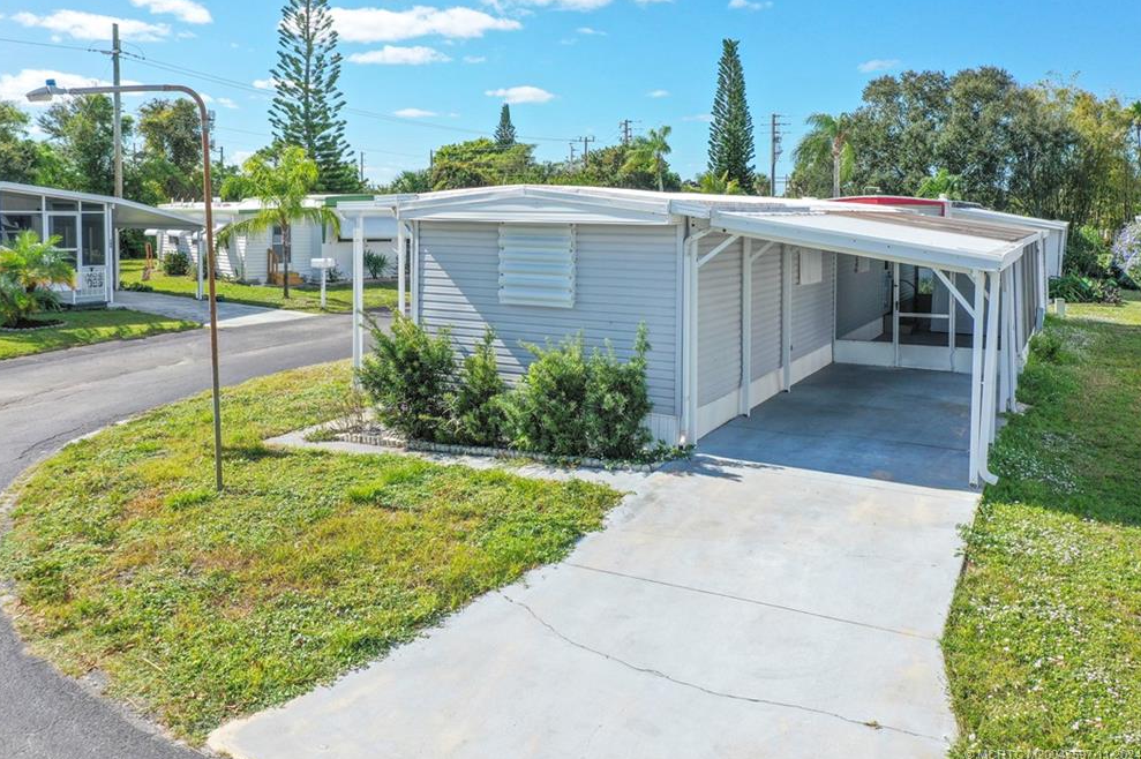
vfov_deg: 44.9
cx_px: 562
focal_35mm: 29
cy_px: 371
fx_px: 918
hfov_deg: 63.7
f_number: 4.5
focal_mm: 10.26
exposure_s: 1/800
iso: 100
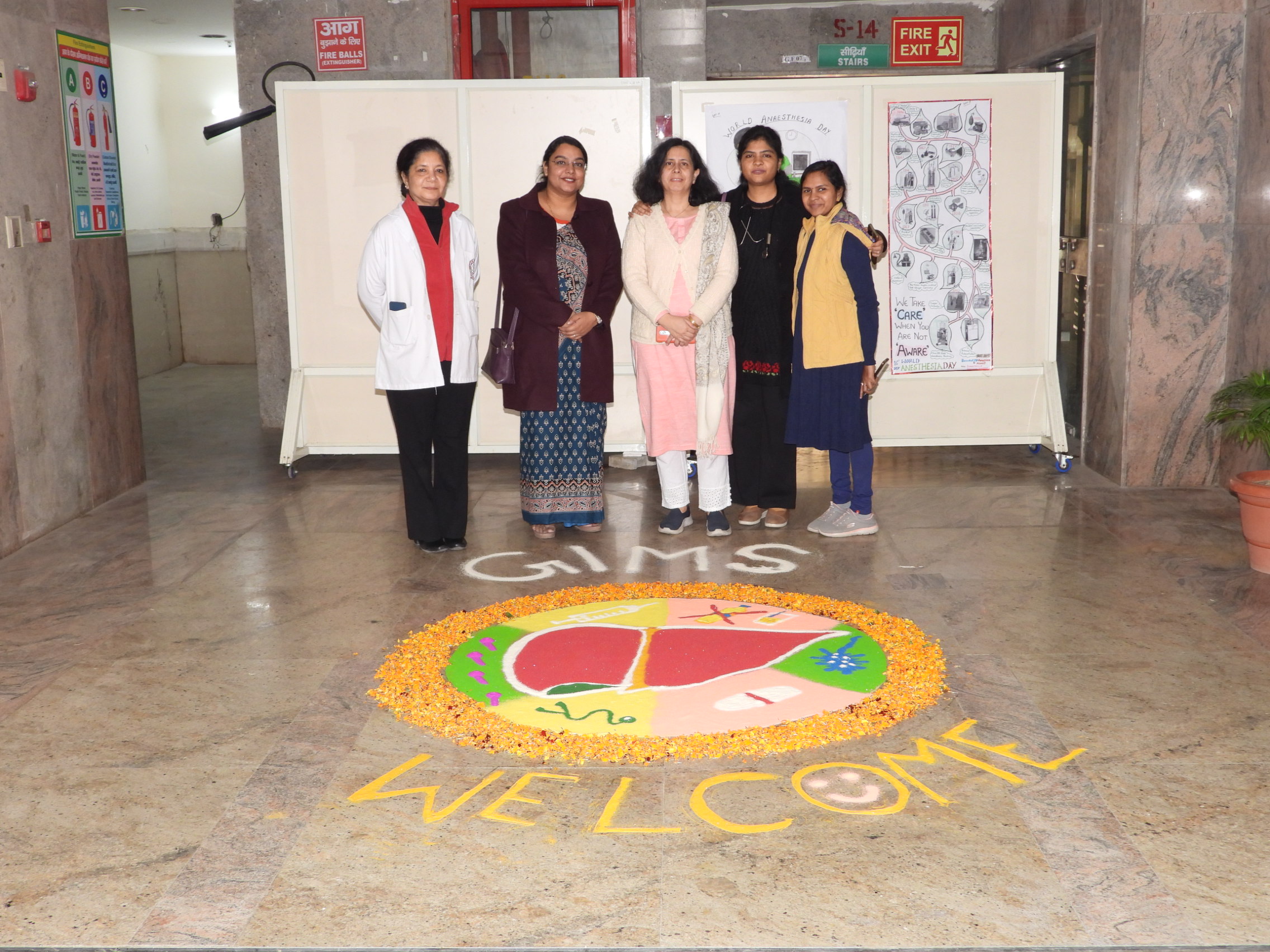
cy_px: 476
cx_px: 635
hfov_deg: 49.0
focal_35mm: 38
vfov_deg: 37.7
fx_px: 1394
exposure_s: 1/30
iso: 220
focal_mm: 6.8
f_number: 3.2
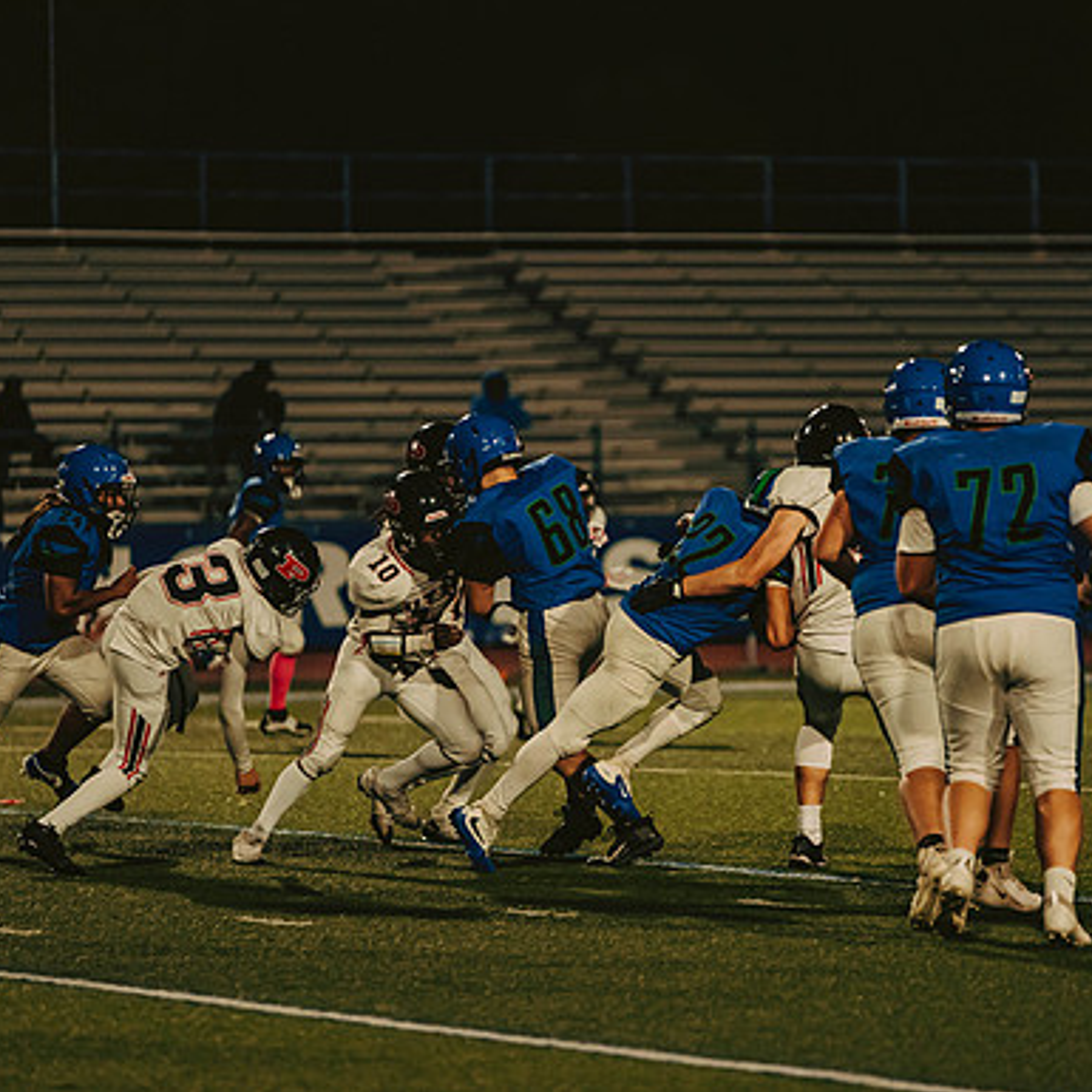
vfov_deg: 7.0
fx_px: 8923
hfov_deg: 7.0
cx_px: 718
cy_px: 546
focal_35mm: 250
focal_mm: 195
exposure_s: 1/1000
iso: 2500
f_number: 2.8
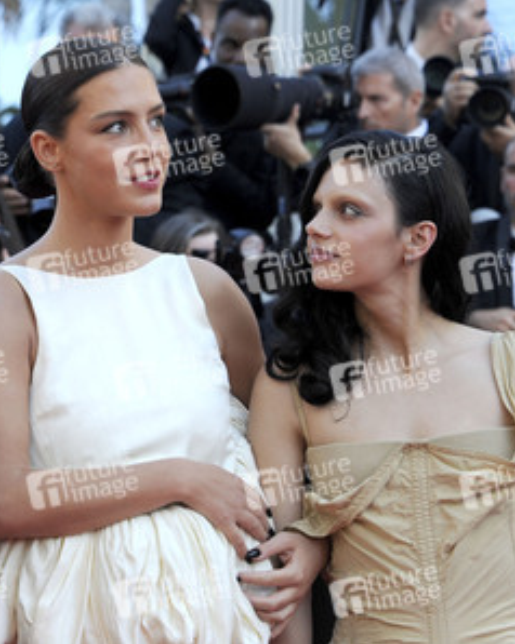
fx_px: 3299
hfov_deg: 8.9
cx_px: 110
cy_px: 322
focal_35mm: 173
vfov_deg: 11.2
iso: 640
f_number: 7.1
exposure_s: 1/250
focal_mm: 122
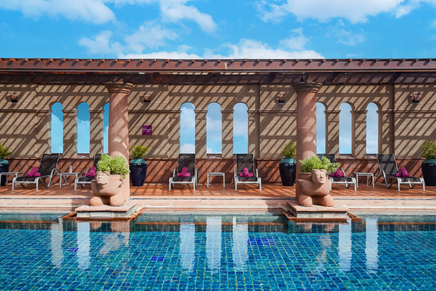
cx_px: 218
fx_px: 363
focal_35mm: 30
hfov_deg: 61.9
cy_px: 146
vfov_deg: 43.6
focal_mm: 30
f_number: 5.6
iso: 100
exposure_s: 1/320
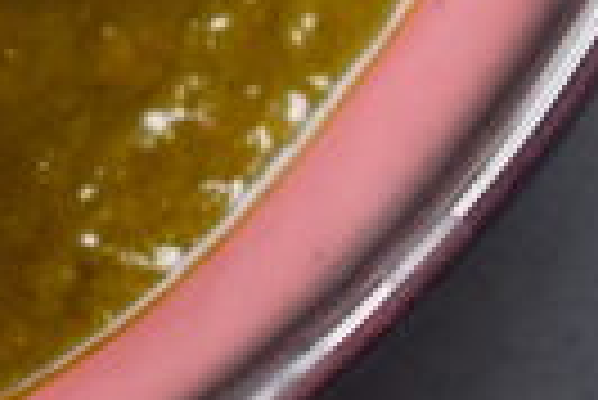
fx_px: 7914
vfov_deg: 2.9
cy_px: -706
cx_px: -306
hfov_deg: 4.3
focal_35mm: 476
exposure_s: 1/60
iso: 720
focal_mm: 55
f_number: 5.6
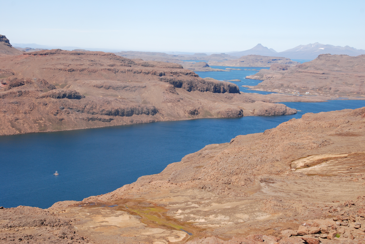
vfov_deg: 22.7
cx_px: 182
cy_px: 122
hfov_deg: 33.4
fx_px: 609
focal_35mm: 60
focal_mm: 40
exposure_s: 1/320
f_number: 9
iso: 200
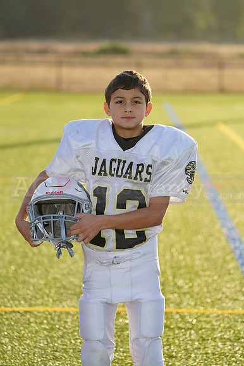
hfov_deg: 6.8
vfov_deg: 10.1
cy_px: 183
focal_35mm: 203
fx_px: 2066
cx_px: 122
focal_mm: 203
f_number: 5.6
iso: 100
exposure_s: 1/250
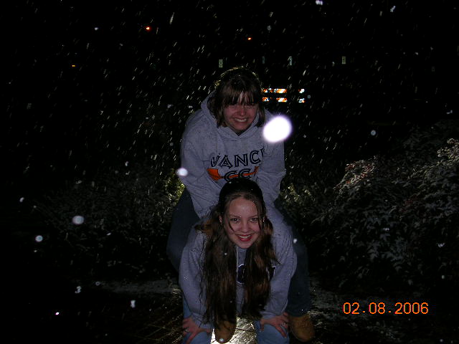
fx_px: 650
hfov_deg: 38.9
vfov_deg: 29.7
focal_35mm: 49
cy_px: 172
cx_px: 230
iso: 50
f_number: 3.1
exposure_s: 1/60.1
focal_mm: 7.5
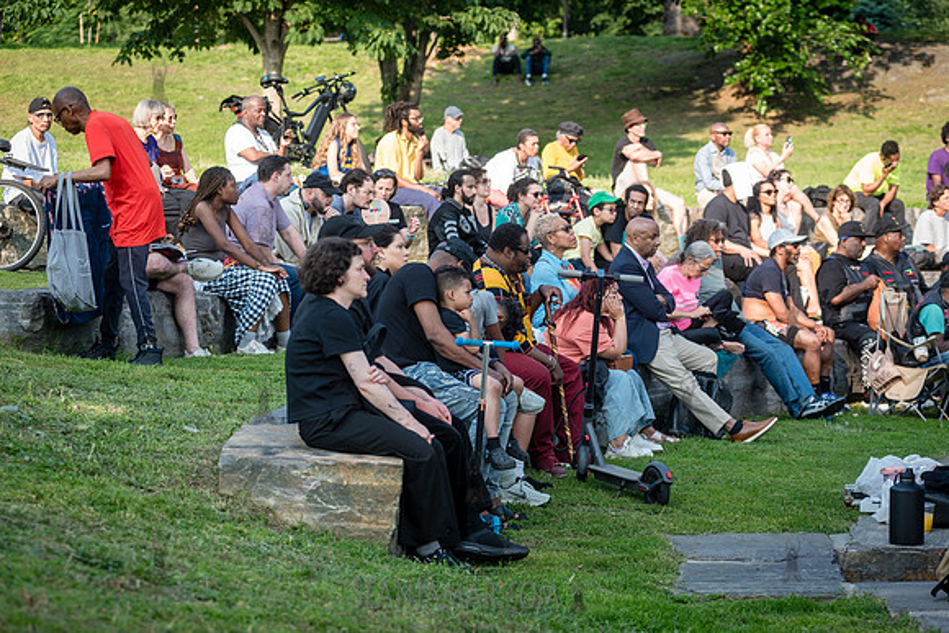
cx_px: 474
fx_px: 2768
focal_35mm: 105
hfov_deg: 19.5
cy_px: 316
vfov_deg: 13.0
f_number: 4.5
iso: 200
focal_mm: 105
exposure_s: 1/320
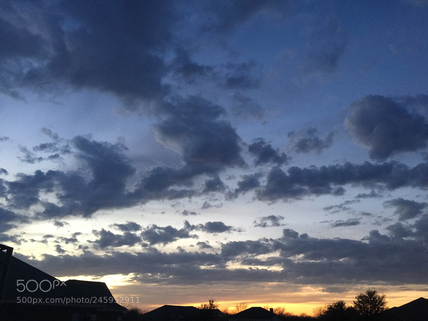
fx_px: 359
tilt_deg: +24.5
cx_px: 214
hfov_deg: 61.7
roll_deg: -3.0
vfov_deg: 48.2
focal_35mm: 29
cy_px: 160
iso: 100
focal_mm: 4.15
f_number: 2.2
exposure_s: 1/15
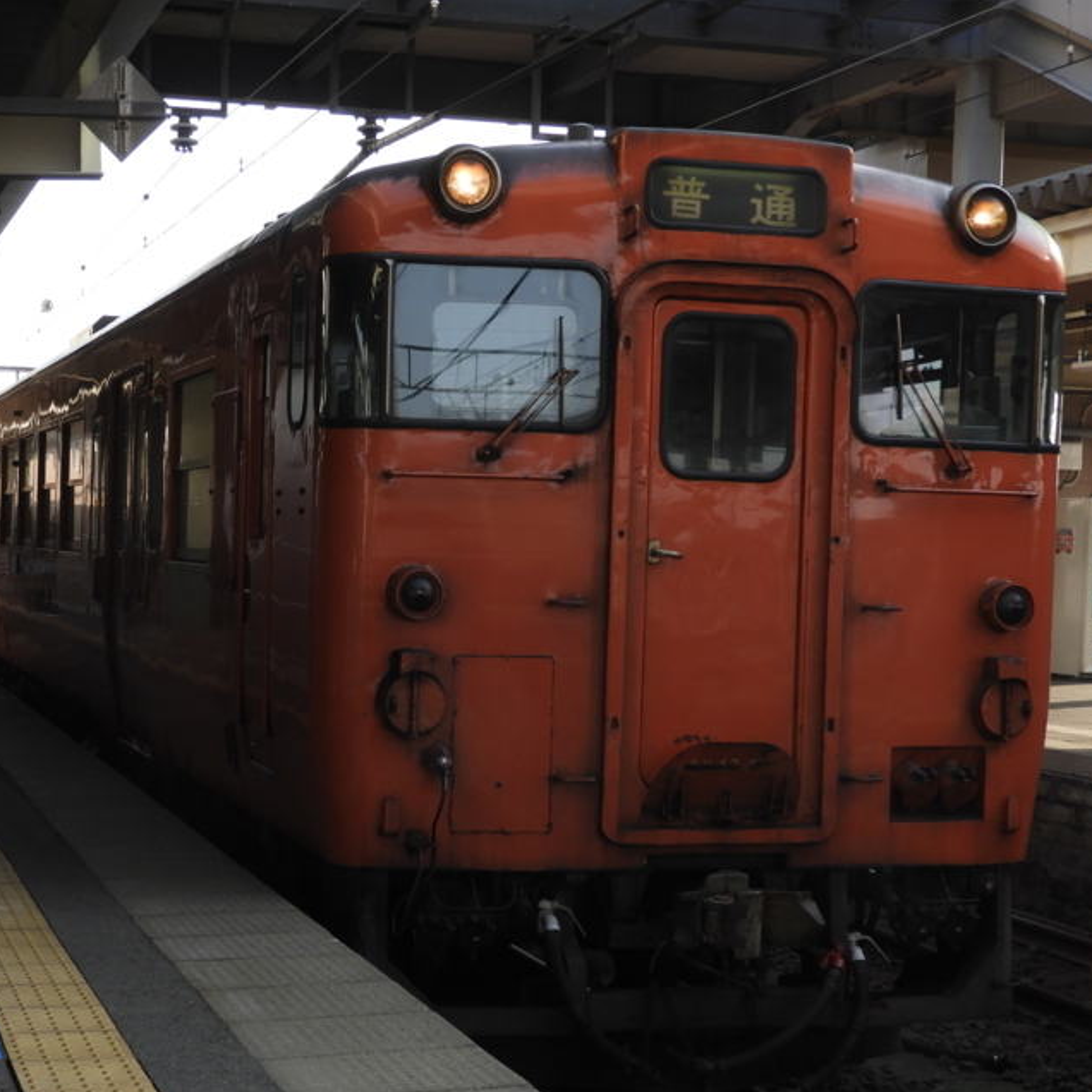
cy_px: 616
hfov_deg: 26.6
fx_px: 2284
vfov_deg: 26.9
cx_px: 319
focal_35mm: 64
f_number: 4
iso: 100
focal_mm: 8.1
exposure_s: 1/250
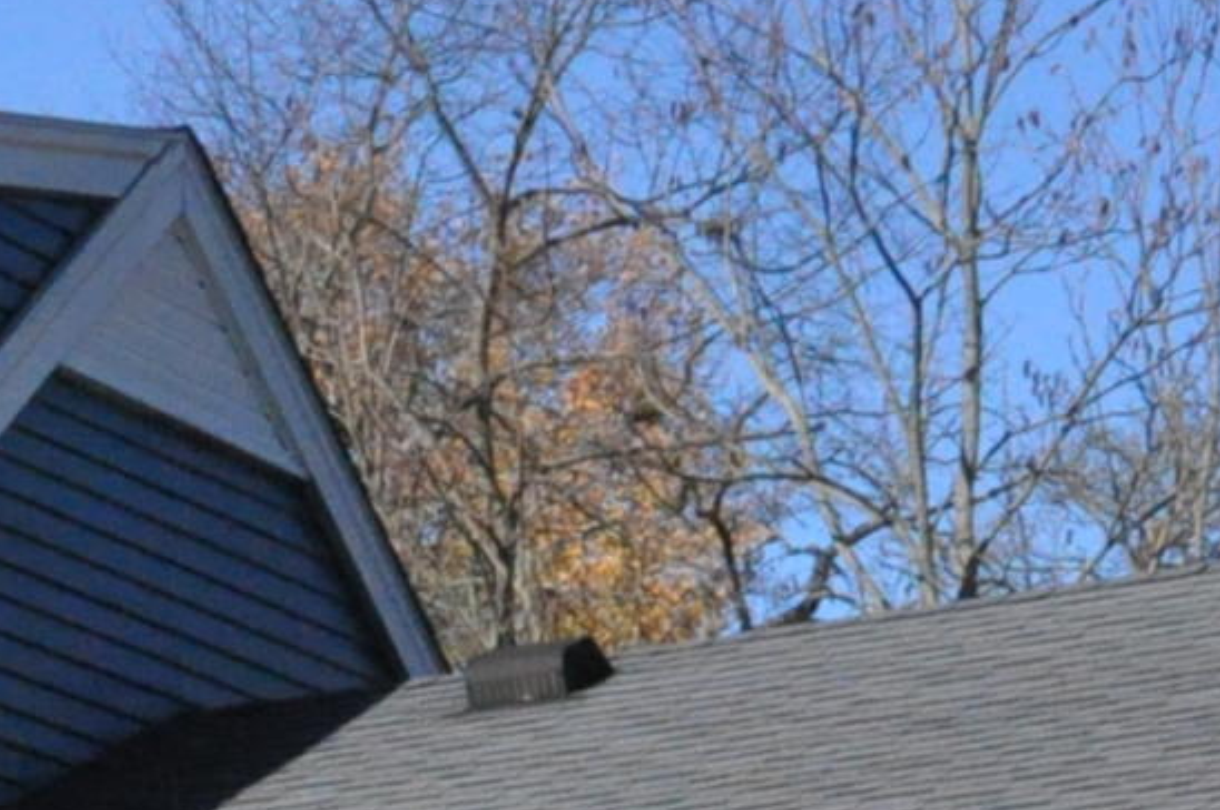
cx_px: -810
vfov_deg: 5.8
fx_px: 7785
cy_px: 1491
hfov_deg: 8.7
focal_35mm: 230
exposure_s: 1/1500
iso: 2500
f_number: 19
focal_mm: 28
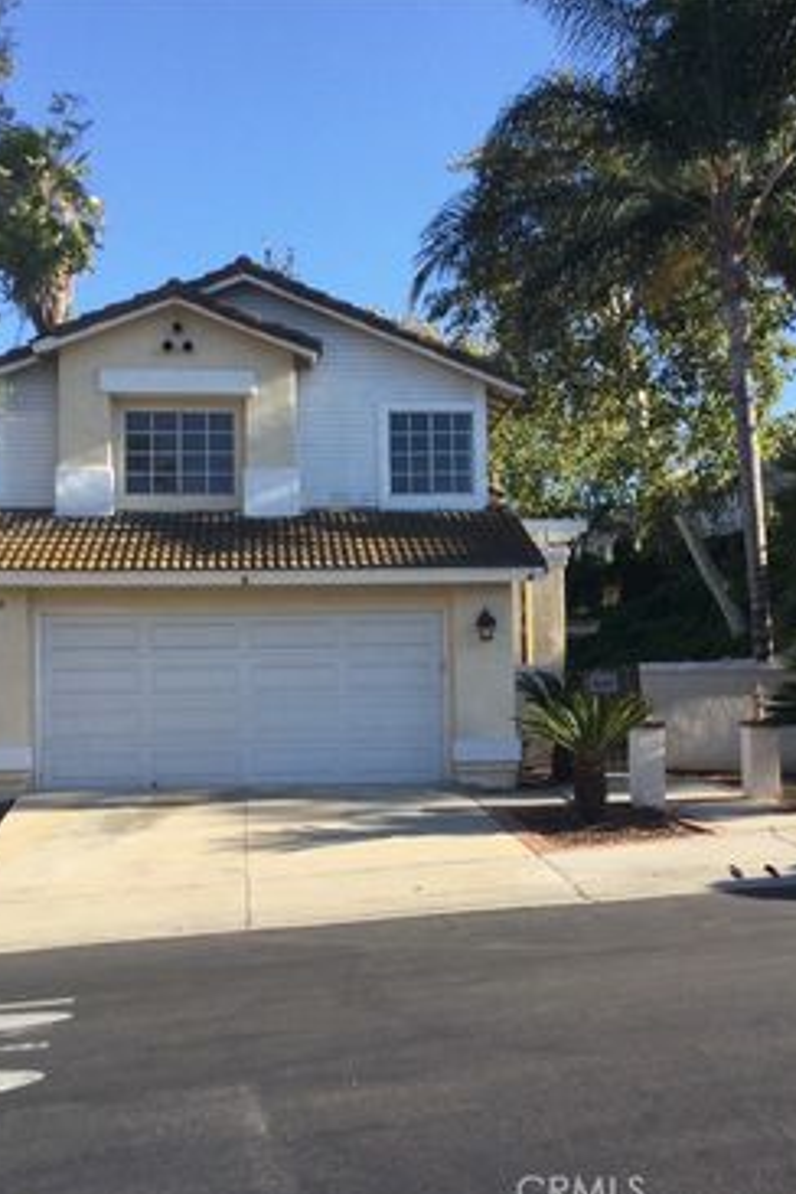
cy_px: 602
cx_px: 398
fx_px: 1459
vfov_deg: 44.5
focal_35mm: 44
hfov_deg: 30.5
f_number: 2.4
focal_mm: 3.3
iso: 25
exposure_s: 1/547
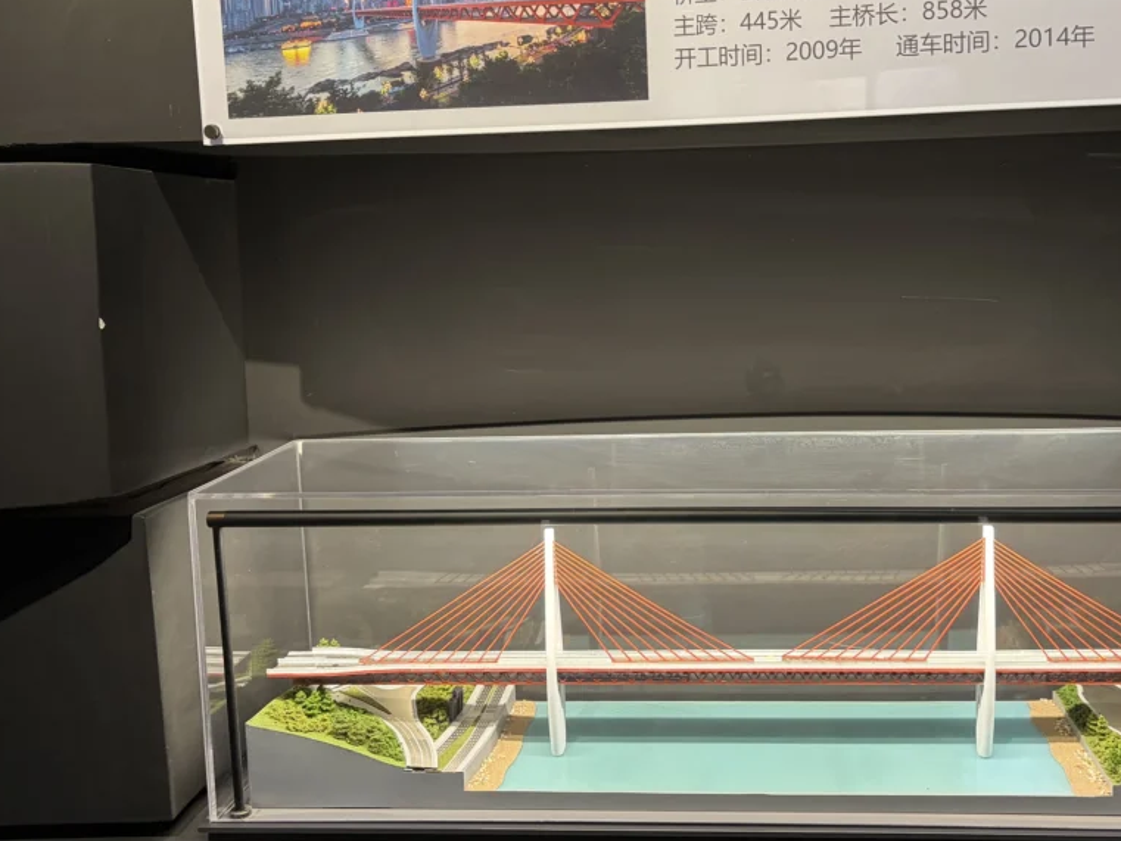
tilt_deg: -5.4
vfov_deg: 40.6
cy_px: 349
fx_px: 1134
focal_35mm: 35
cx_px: 711
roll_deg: +1.0
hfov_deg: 52.0
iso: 125
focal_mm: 5.96
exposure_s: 1/50
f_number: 1.6
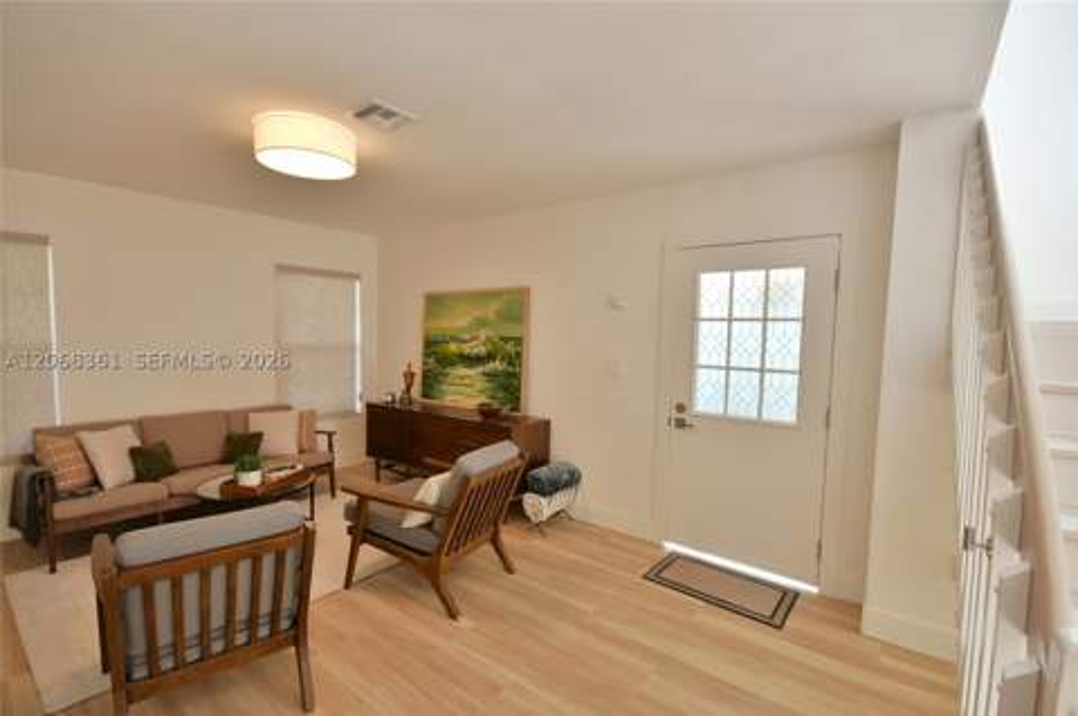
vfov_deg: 77.2
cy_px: 358
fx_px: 449
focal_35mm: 15
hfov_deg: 100.4
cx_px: 539
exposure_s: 1/80
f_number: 7.1
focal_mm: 10
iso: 1600
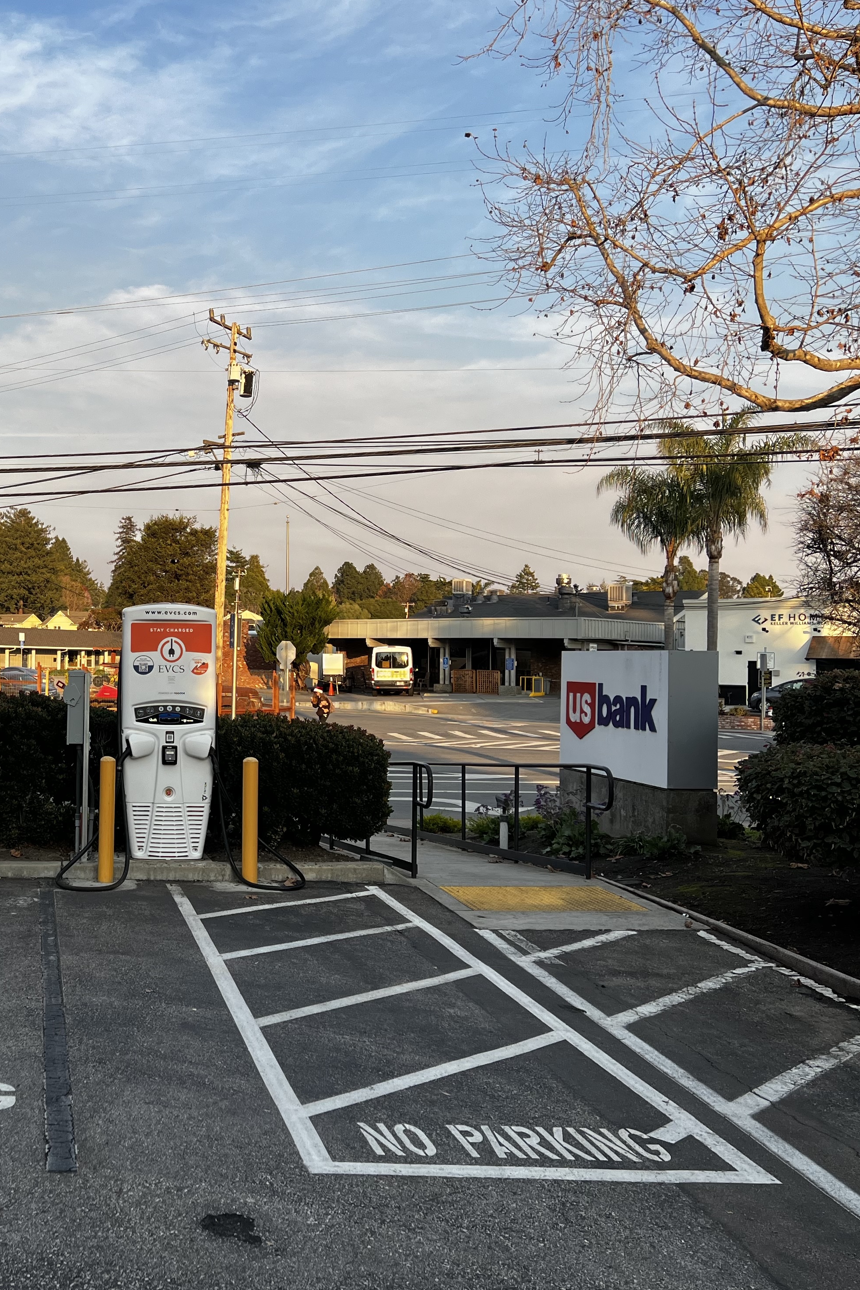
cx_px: 123
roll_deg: -0.3
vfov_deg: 51.9
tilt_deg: -0.1
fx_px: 1326
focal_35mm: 37
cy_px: 633
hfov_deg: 34.4
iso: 50
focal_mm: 5.7
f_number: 1.5
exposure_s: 1/1645
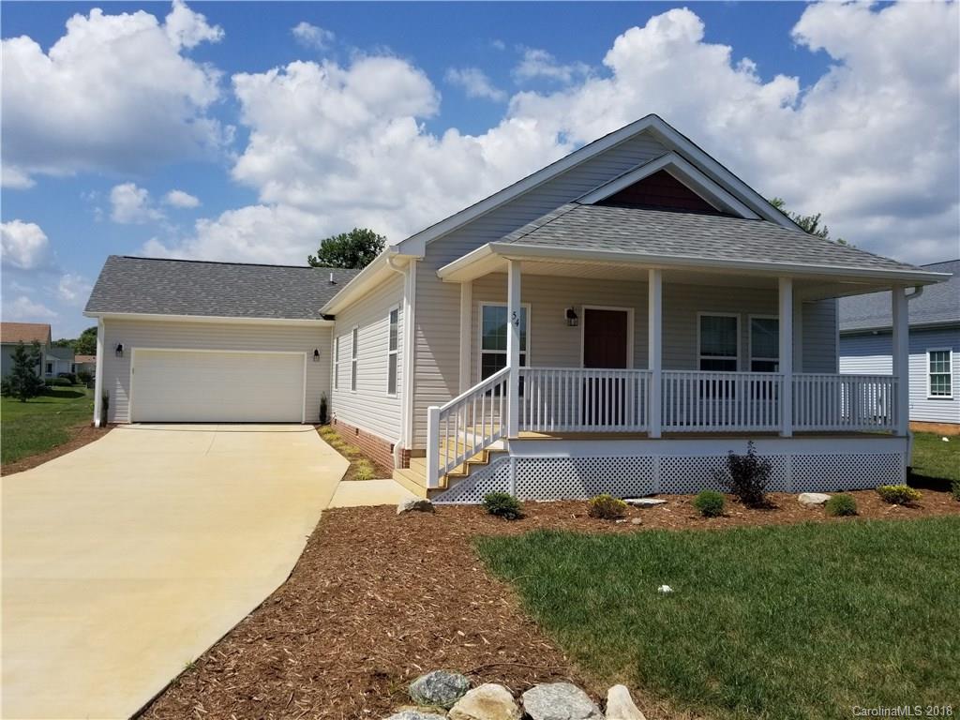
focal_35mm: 26
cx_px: 480
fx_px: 721
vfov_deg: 53.1
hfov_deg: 67.3
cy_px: 360
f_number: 1.7
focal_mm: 4.25
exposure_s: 1/4128
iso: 50
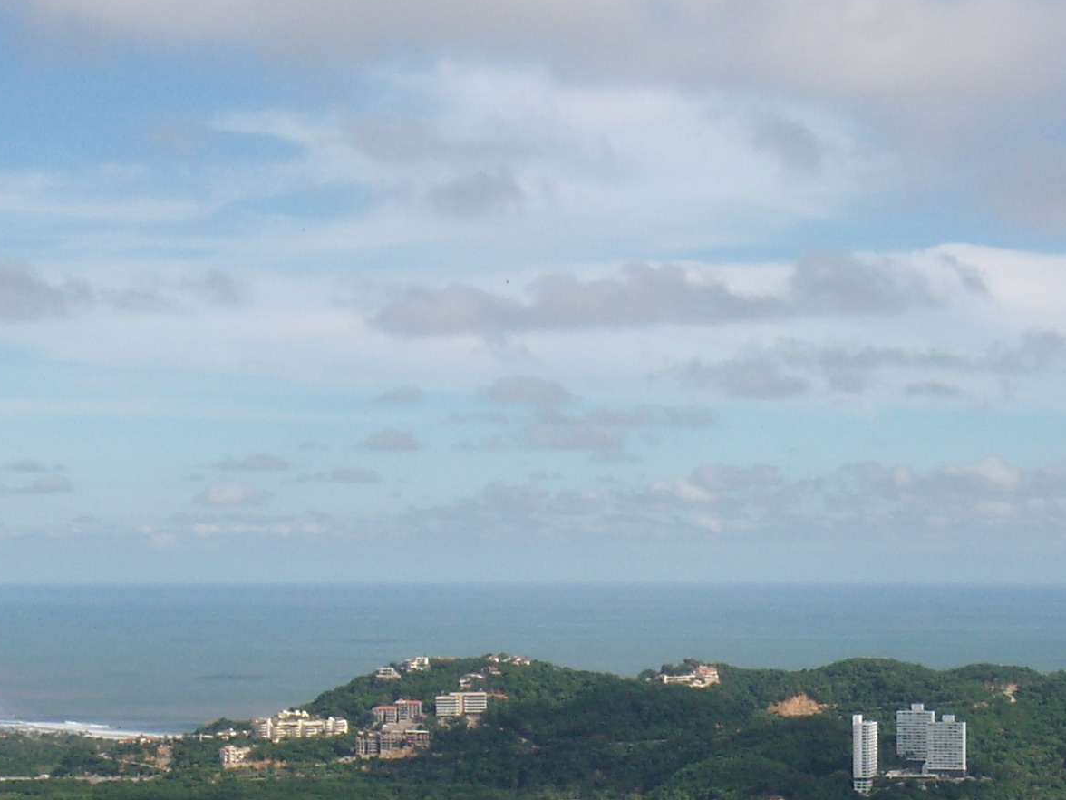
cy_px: 786
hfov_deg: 20.9
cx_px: 1032
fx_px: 2802
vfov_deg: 15.9
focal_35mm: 91
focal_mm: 6.4
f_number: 5.7
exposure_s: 1/476
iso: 64
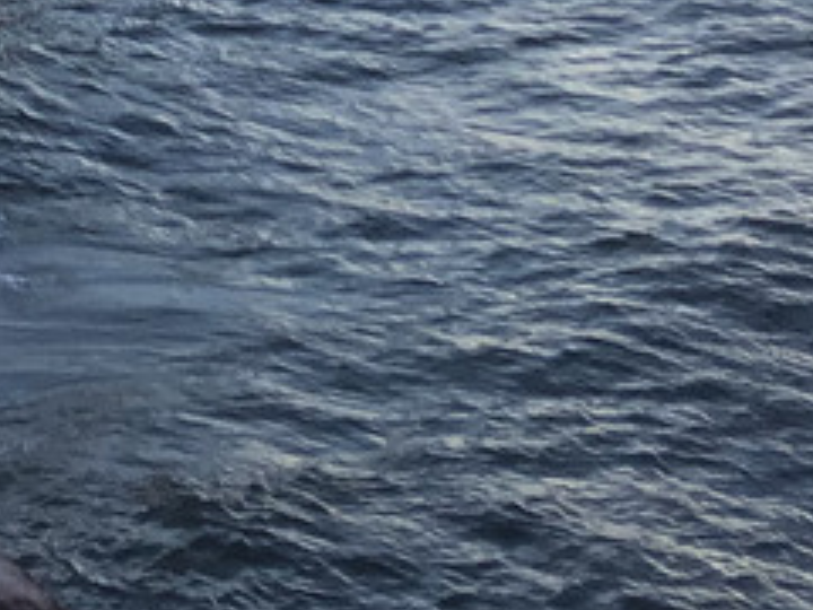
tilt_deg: -1.1
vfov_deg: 9.6
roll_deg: +1.0
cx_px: -200
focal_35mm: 140
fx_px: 3288
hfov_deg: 13.6
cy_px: -776
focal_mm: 4
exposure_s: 1/1675
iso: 20
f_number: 1.8
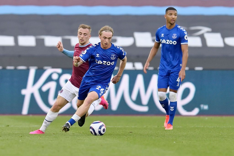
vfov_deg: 3.4
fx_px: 2600
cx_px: 117
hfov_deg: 5.2
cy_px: 78
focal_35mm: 400
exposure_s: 1/2000
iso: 500
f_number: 2.8
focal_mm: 400
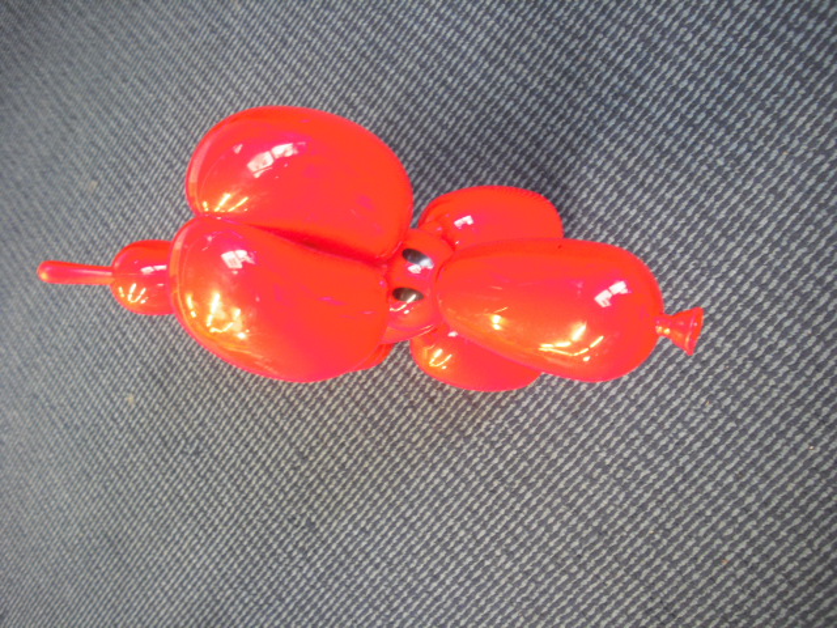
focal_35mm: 38
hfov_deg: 49.0
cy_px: 314
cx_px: 418
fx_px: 919
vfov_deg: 37.7
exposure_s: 1/15
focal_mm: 6.2
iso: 200
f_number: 2.8
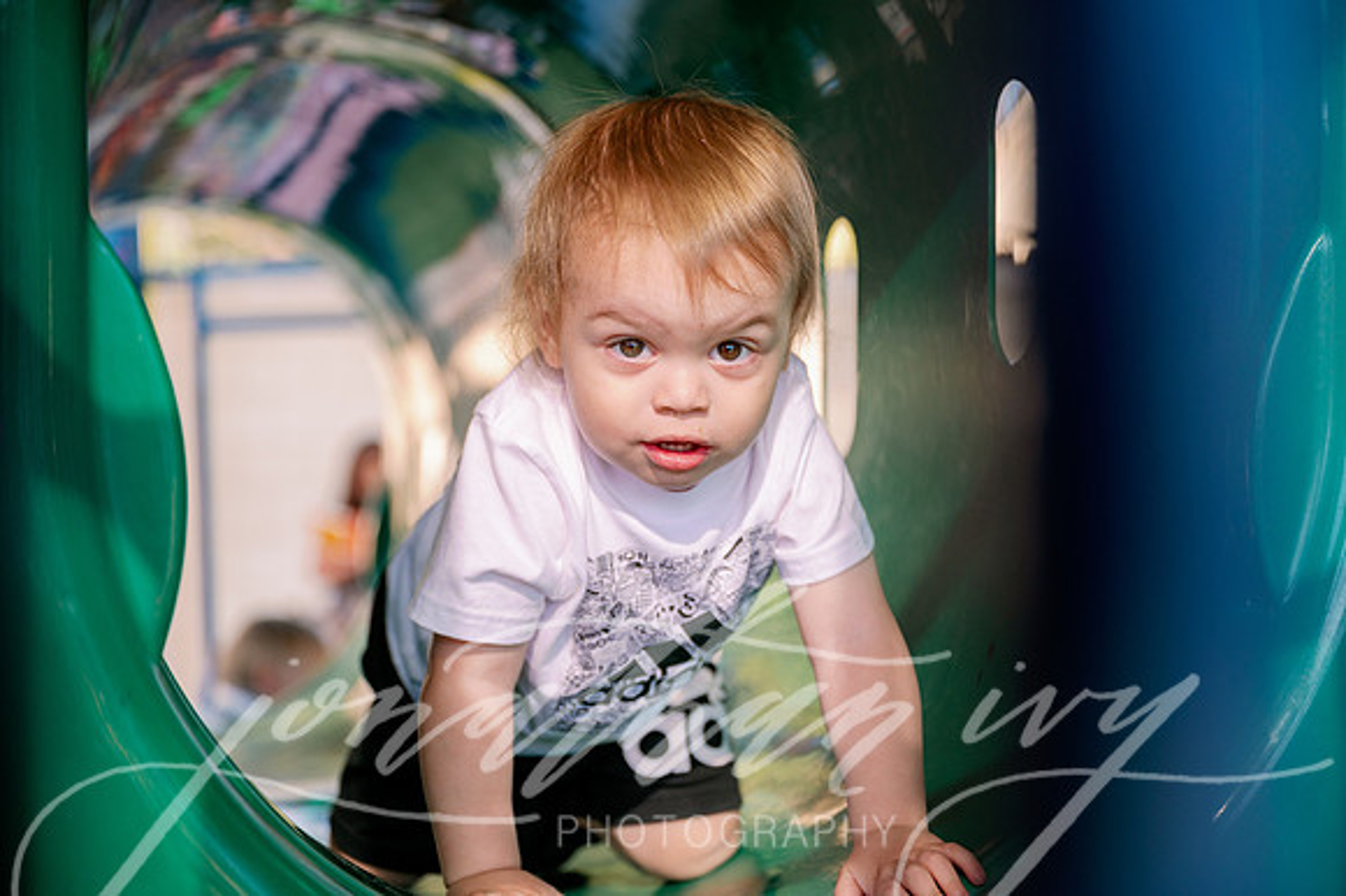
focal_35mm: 61
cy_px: 448
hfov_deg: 32.9
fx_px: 2279
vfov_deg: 22.2
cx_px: 673
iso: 160
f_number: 2.8
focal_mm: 61
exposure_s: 1/640
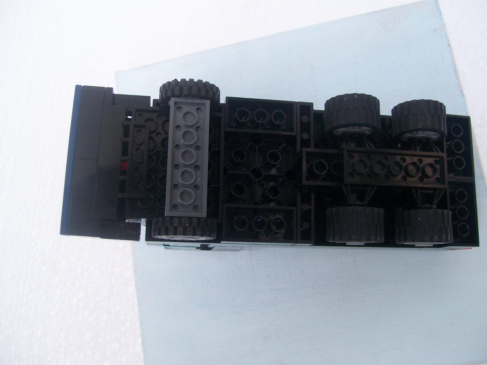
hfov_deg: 51.4
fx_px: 506
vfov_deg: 39.7
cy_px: 182
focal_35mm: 36
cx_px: 244
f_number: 2.7
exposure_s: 1/34.7
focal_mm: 6
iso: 80
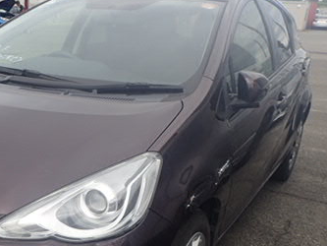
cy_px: 191
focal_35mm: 48
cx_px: 53
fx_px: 454
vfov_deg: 29.7
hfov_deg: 37.8
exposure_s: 1/640
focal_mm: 4.5
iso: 100
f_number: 2.8
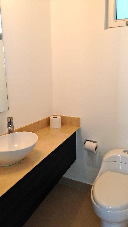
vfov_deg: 55.3
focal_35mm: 36
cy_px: 113
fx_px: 217
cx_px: 61
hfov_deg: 32.8
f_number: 2.4
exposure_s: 1/25
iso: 50
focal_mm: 4.12
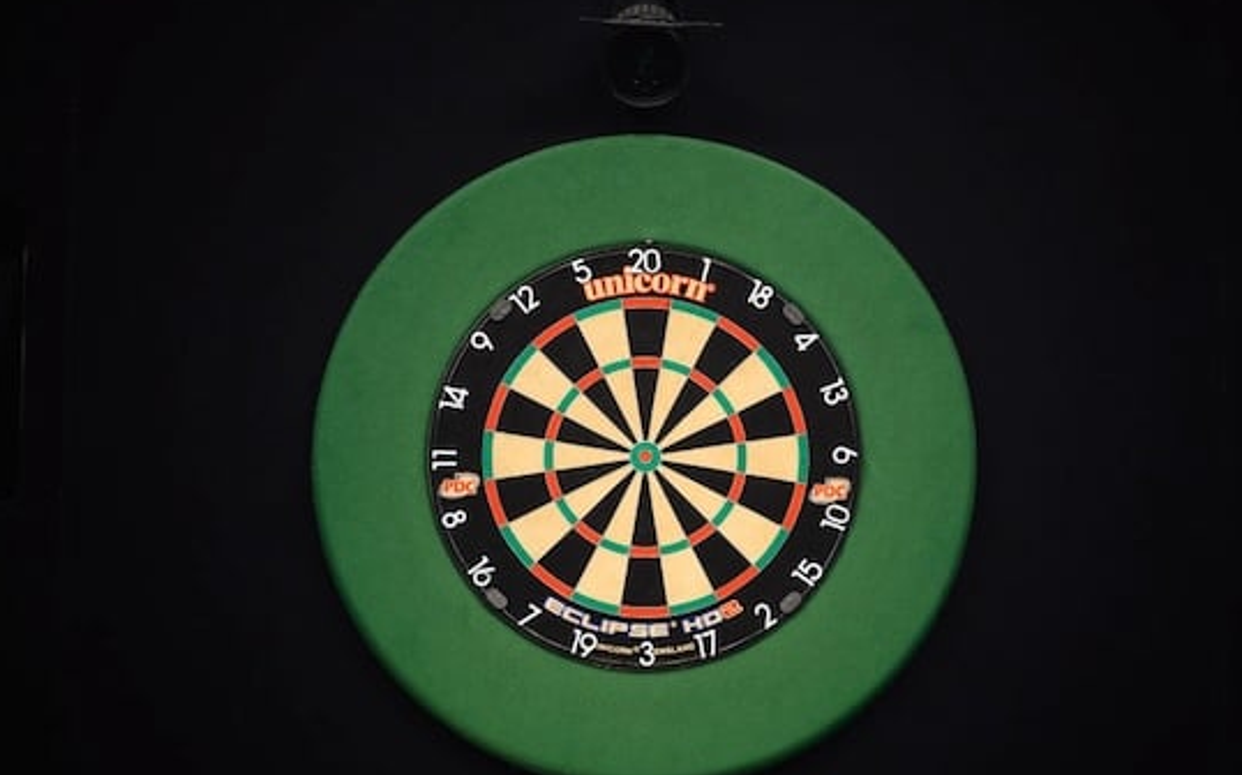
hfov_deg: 9.2
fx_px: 7682
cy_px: 428
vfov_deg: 5.8
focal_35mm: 227
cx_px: 644
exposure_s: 1/500
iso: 2000
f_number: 2.8
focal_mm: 200
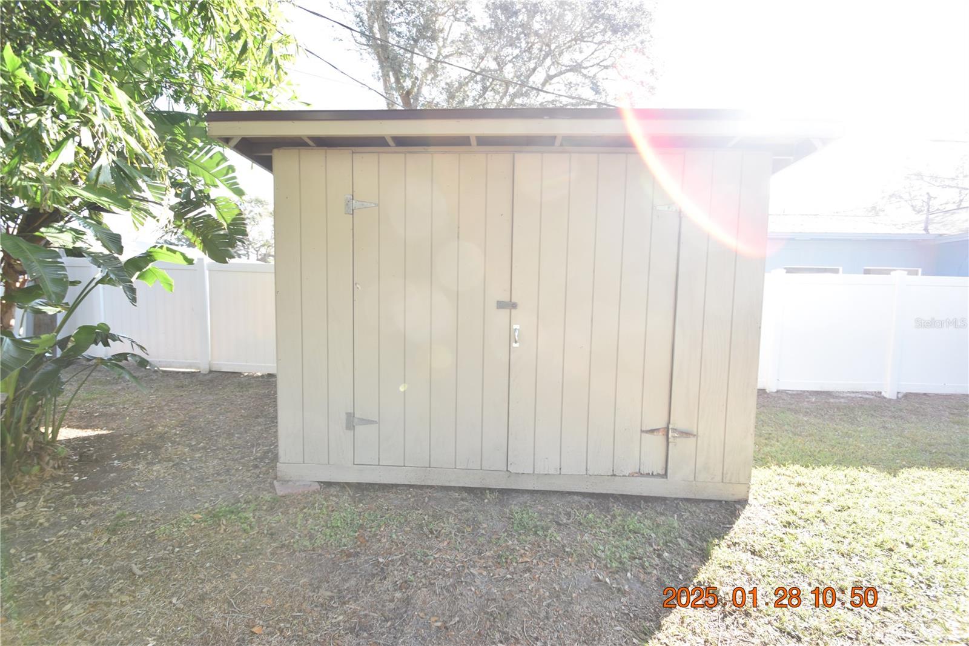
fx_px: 404
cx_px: 484
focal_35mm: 15
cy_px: 323
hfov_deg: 100.4
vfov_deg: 77.3
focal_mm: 10
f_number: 6.3
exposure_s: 1/160
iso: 400
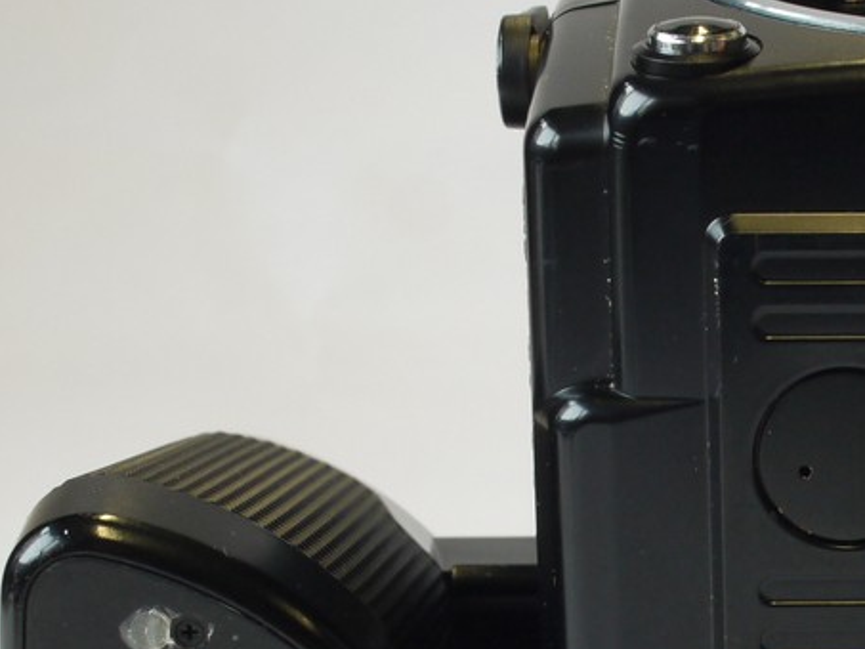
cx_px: 928
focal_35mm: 159
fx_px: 3974
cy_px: 609
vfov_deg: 9.3
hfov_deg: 12.2
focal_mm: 30
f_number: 10
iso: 400
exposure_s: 1/20
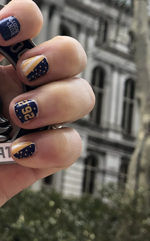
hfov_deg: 19.9
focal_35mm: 62
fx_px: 406
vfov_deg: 32.7
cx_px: -22
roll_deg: -8.2
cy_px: 82
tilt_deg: +15.1
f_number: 1.8
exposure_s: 1/120
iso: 32
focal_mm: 3.99
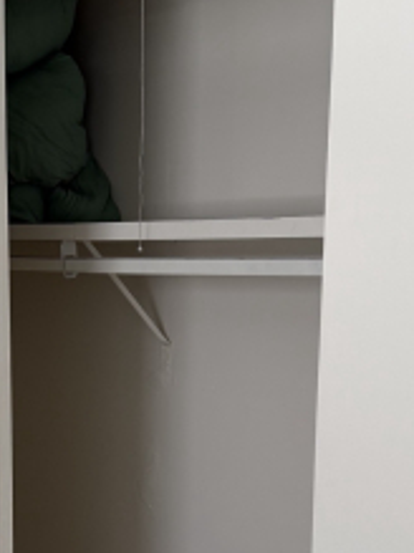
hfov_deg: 20.1
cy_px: 468
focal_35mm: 73
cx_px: 157
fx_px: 1165
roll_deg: -1.3
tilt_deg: -9.8
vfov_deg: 26.0
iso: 160
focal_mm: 6.76
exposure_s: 1/121
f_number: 1.78
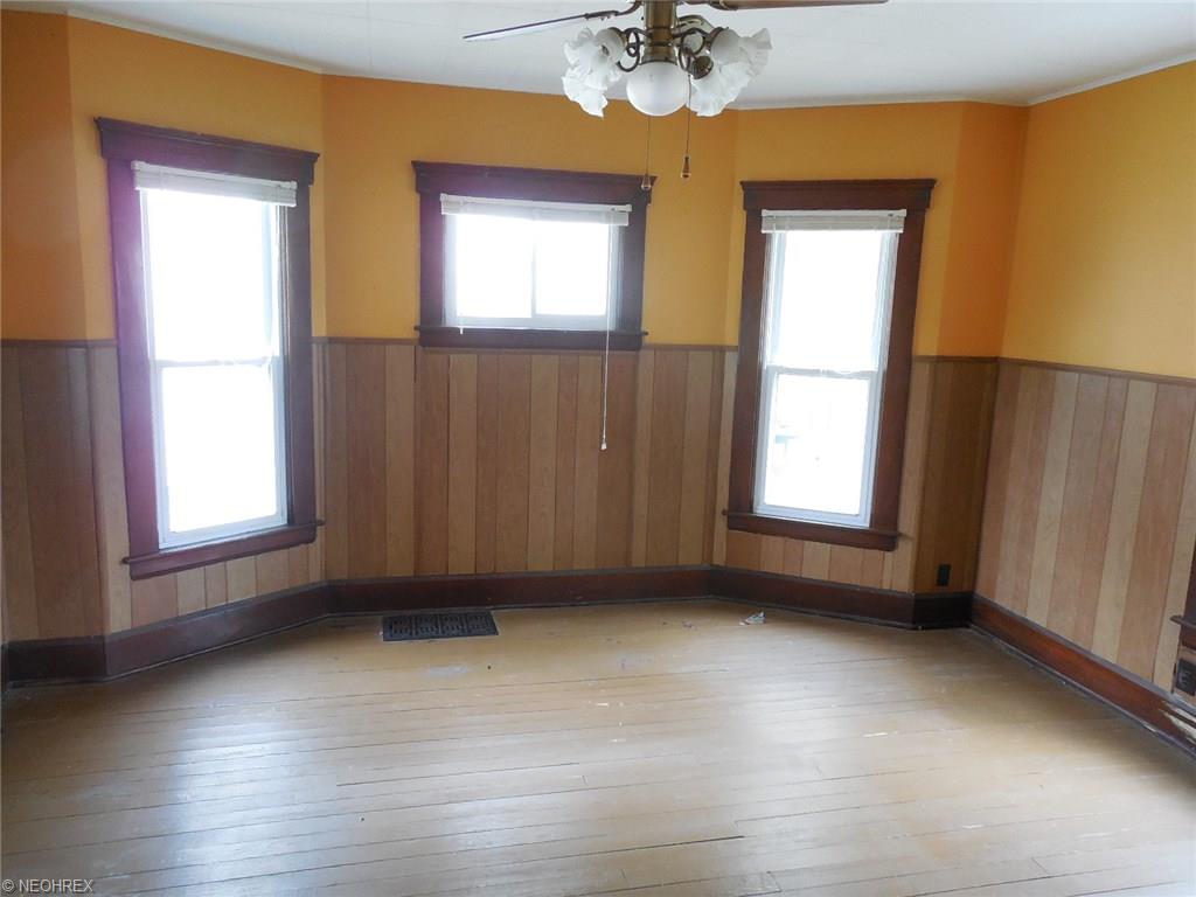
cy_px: 448
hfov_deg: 69.4
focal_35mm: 25
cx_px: 598
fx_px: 864
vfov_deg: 54.9
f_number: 3.3
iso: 400
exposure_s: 1/15
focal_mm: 4.5
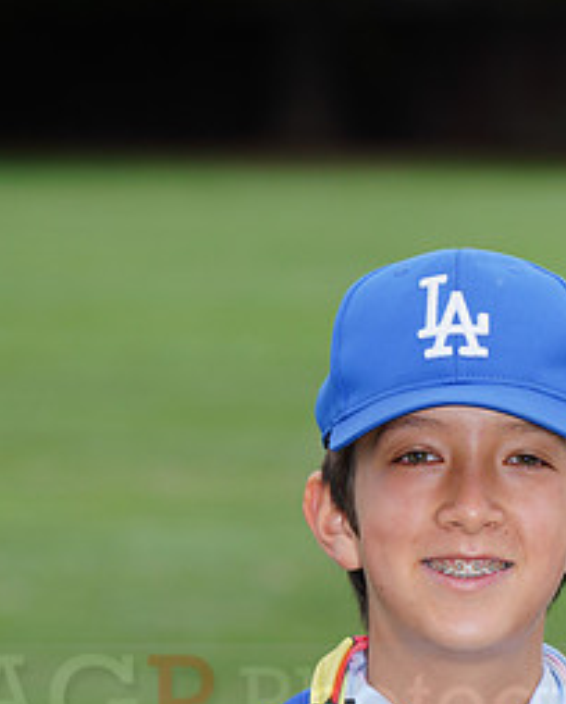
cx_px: 440
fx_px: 8941
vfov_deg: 4.5
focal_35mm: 428
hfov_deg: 3.6
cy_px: 682
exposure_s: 1/200
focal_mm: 200
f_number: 8
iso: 200
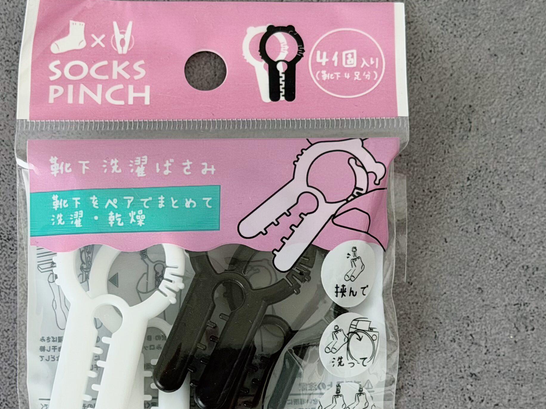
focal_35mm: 106
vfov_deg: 13.9
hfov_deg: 18.5
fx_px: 1672
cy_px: 286
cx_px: 200
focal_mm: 6.76
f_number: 1.78
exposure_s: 1/60
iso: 100
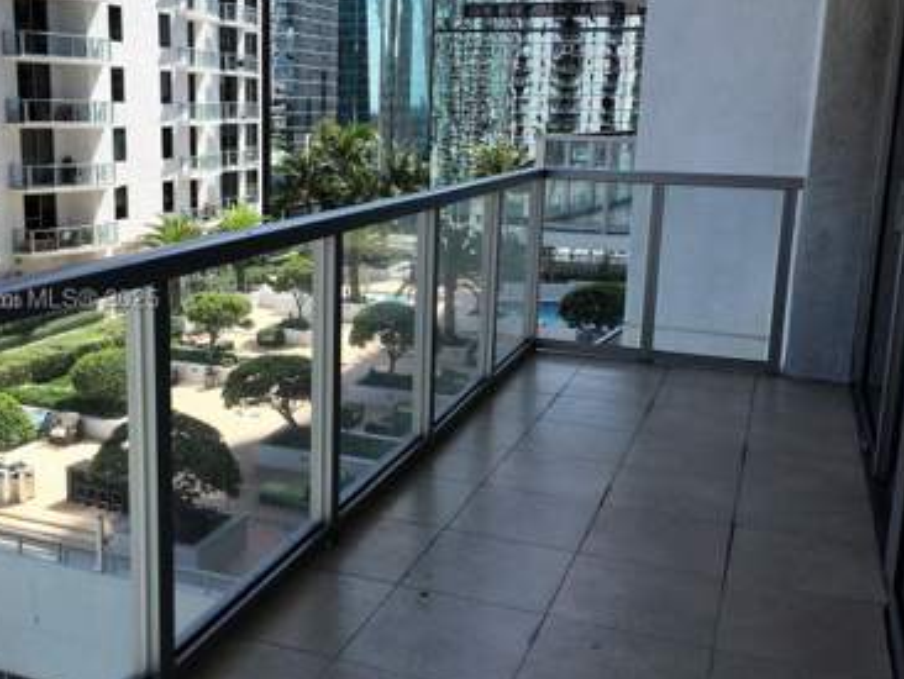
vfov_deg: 37.7
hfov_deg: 48.7
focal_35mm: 38
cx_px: 378
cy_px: 304
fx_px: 993
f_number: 2.2
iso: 32
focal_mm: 4.15
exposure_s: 1/1199
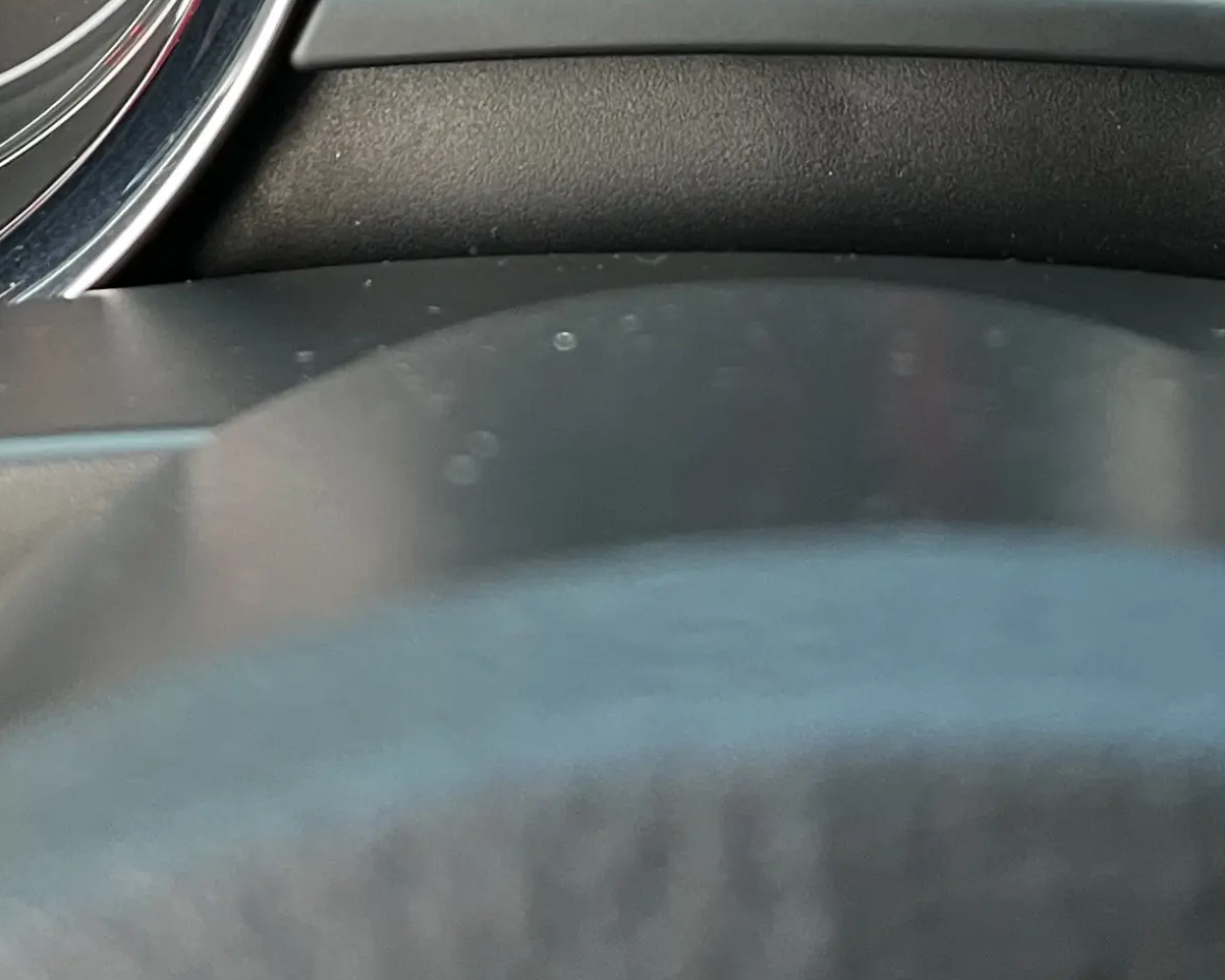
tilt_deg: -19.7
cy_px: -467
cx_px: 600
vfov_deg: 17.2
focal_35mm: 81
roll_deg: -1.6
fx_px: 2936
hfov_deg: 23.6
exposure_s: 1/54
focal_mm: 5.1
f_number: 1.6
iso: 100
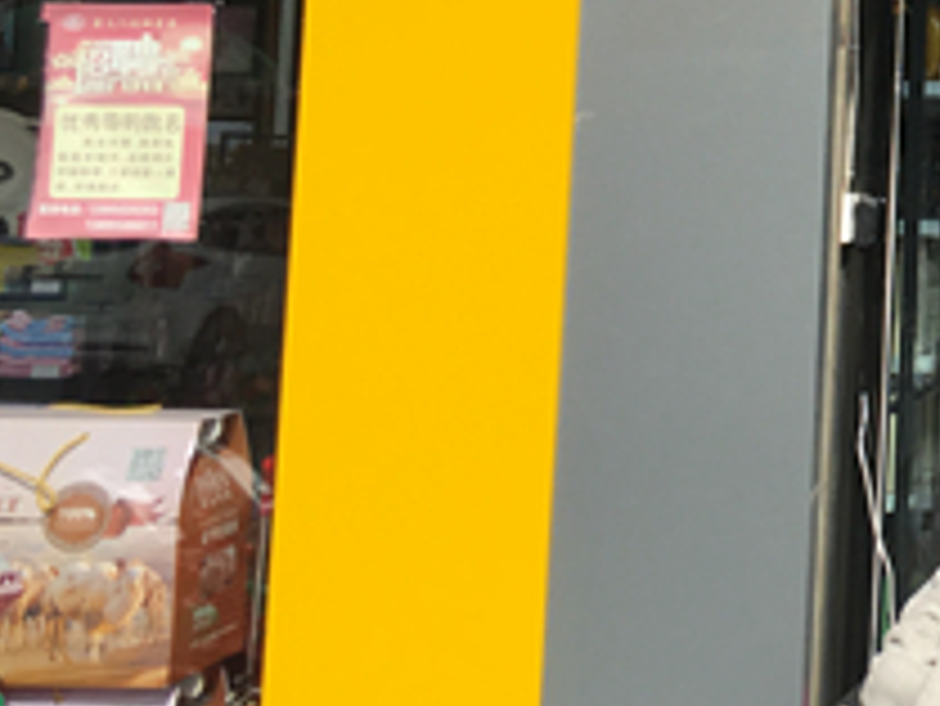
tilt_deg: +7.3
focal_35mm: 94
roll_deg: -1.3
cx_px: 1448
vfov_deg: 15.3
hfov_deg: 18.3
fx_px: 2554
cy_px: -110
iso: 25
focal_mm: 4.15
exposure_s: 1/1012
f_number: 2.2
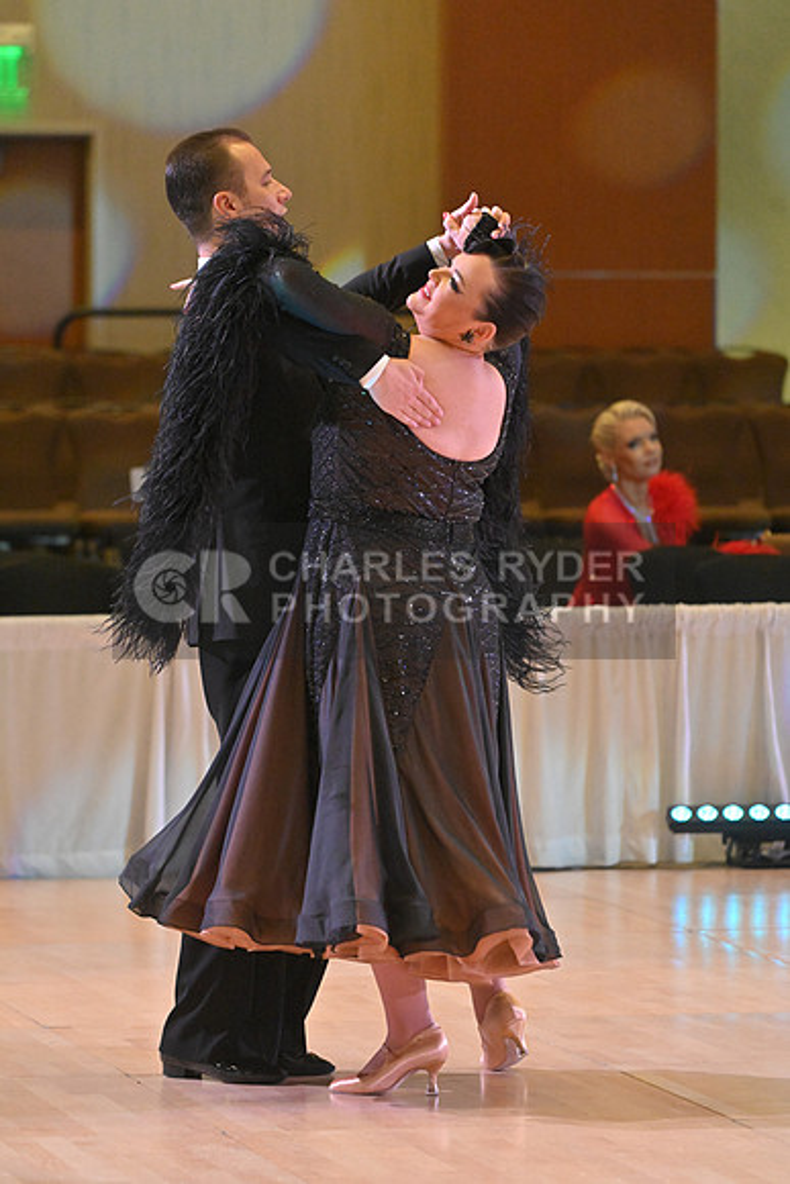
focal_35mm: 200
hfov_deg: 6.9
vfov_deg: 10.3
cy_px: 592
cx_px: 395
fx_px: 6579
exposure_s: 1/400
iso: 5000
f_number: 5
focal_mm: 200
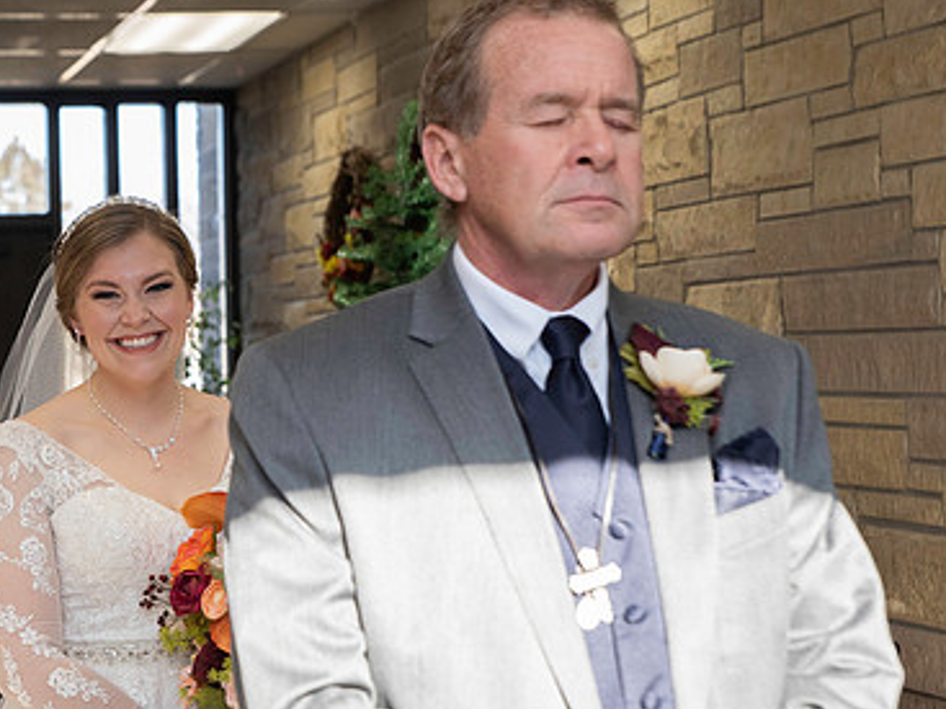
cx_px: 136
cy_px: 402
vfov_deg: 14.9
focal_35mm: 99
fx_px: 2705
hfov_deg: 19.6
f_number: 4.5
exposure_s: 1/200
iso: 640
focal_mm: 50
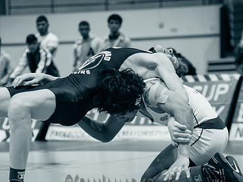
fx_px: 850
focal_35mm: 121
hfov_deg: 16.3
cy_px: 126
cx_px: 122
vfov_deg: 12.2
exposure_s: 1/320
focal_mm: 80
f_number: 2.8
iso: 4000
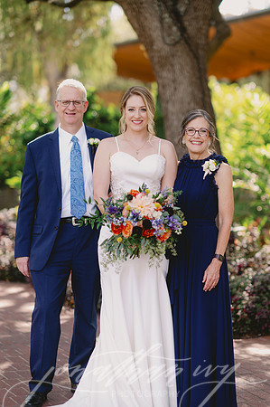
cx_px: 135
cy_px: 204
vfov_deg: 23.9
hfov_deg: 16.0
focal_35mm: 85
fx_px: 958
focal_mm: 85
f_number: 2
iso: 50
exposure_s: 1/320
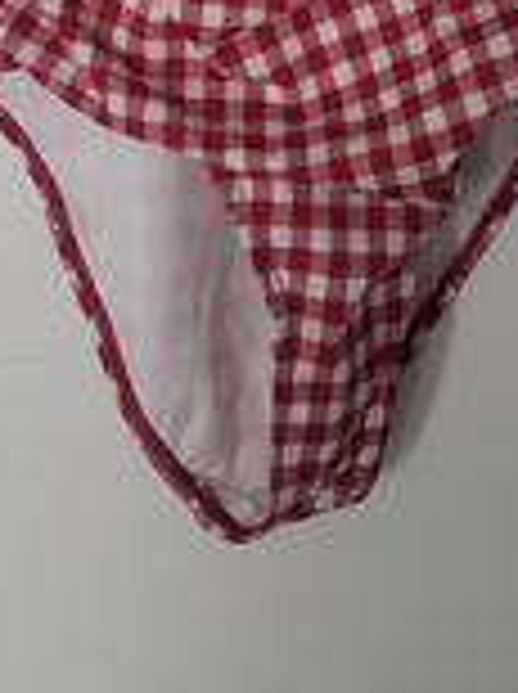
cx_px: 279
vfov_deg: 22.2
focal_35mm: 78
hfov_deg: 18.8
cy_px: -238
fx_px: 1561
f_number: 1.8
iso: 500
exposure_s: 1/40
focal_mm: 7
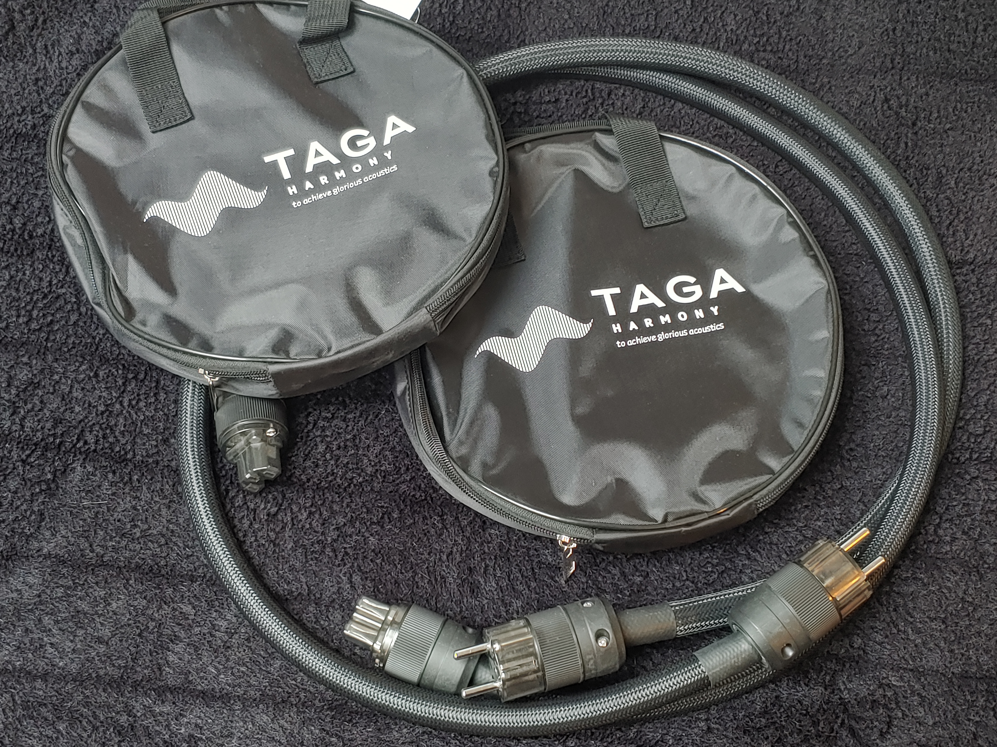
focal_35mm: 47
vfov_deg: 30.9
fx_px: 1354
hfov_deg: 40.4
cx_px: 498
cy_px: 374
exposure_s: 1/24
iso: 300
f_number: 1.5
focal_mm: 4.23
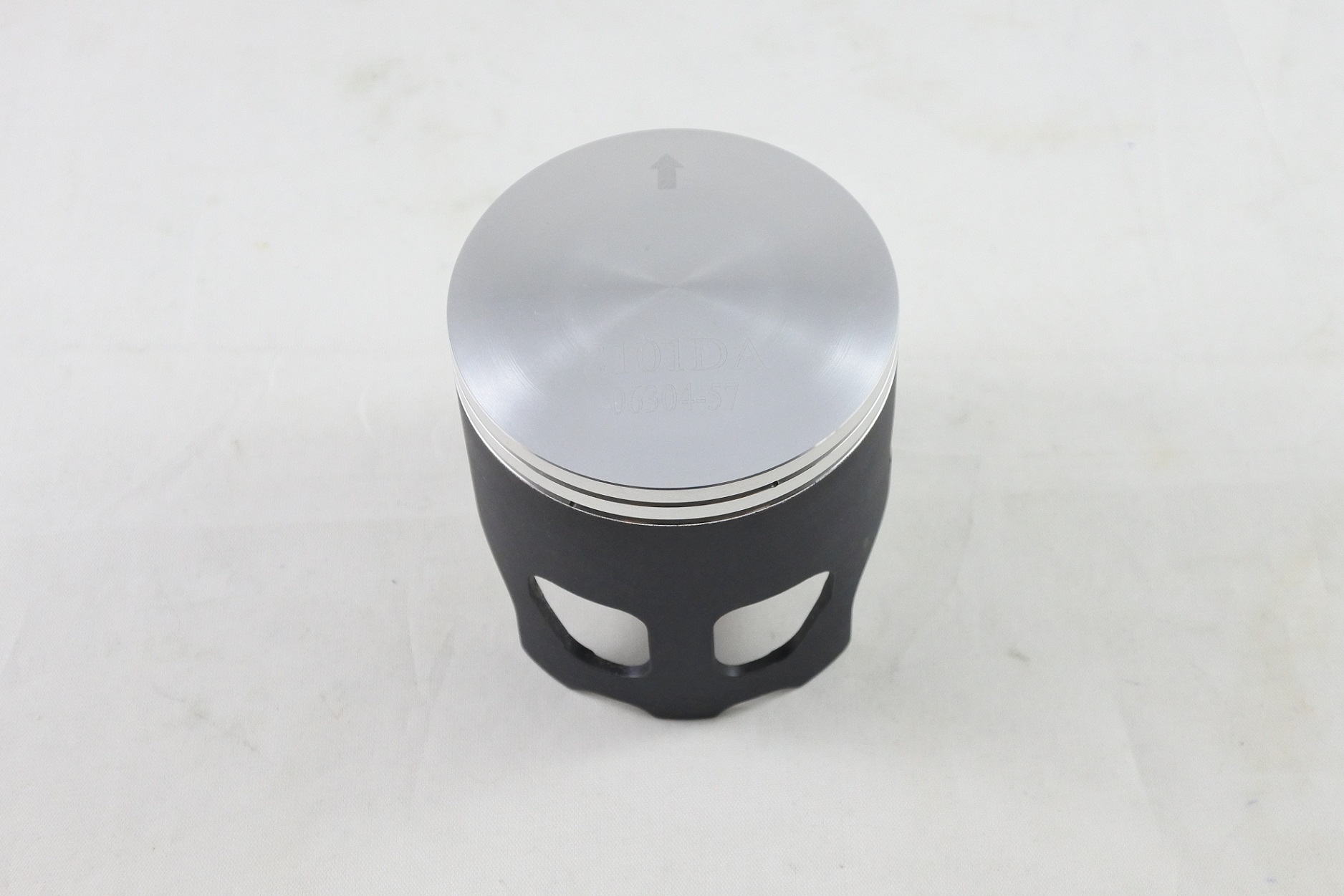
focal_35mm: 48
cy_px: 448
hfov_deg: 41.1
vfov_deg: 28.1
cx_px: 672
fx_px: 1792
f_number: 4.5
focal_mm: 18
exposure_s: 1/125
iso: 720
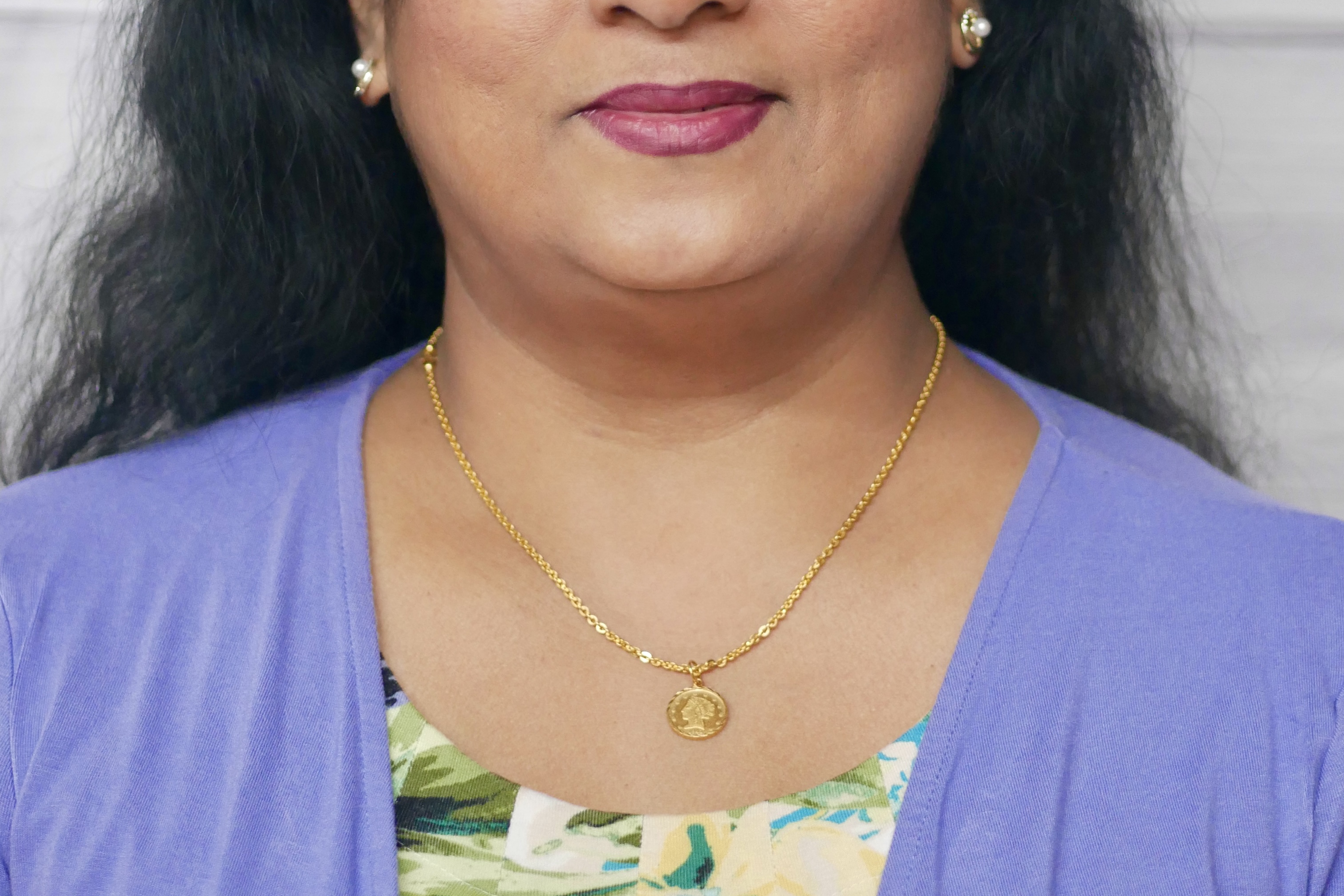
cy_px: -3
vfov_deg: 11.3
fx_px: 4480
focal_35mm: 120
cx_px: 669
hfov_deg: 17.1
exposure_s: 1/125
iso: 1000
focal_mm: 43
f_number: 1.7
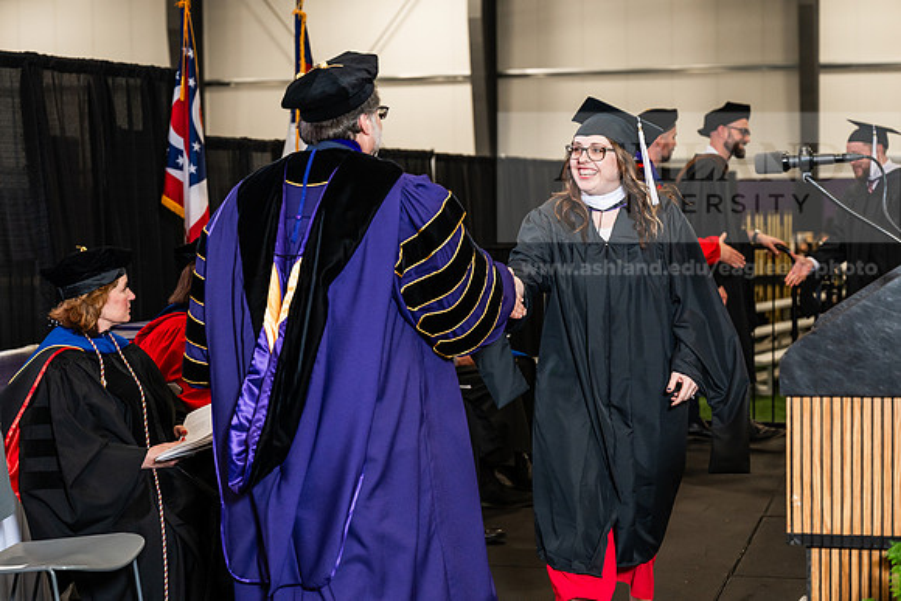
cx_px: 450
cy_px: 300
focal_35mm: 70
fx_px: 1752
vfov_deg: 19.5
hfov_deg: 28.8
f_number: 4
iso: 1250
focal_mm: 70
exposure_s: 1/200
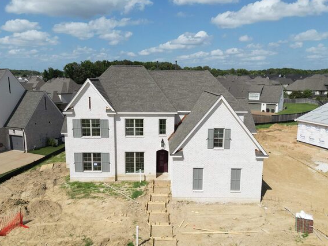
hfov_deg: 65.3
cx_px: 159
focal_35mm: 27
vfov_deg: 51.4
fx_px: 256
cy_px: 124
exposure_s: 1/5000
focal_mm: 6.72
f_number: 1.7
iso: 140
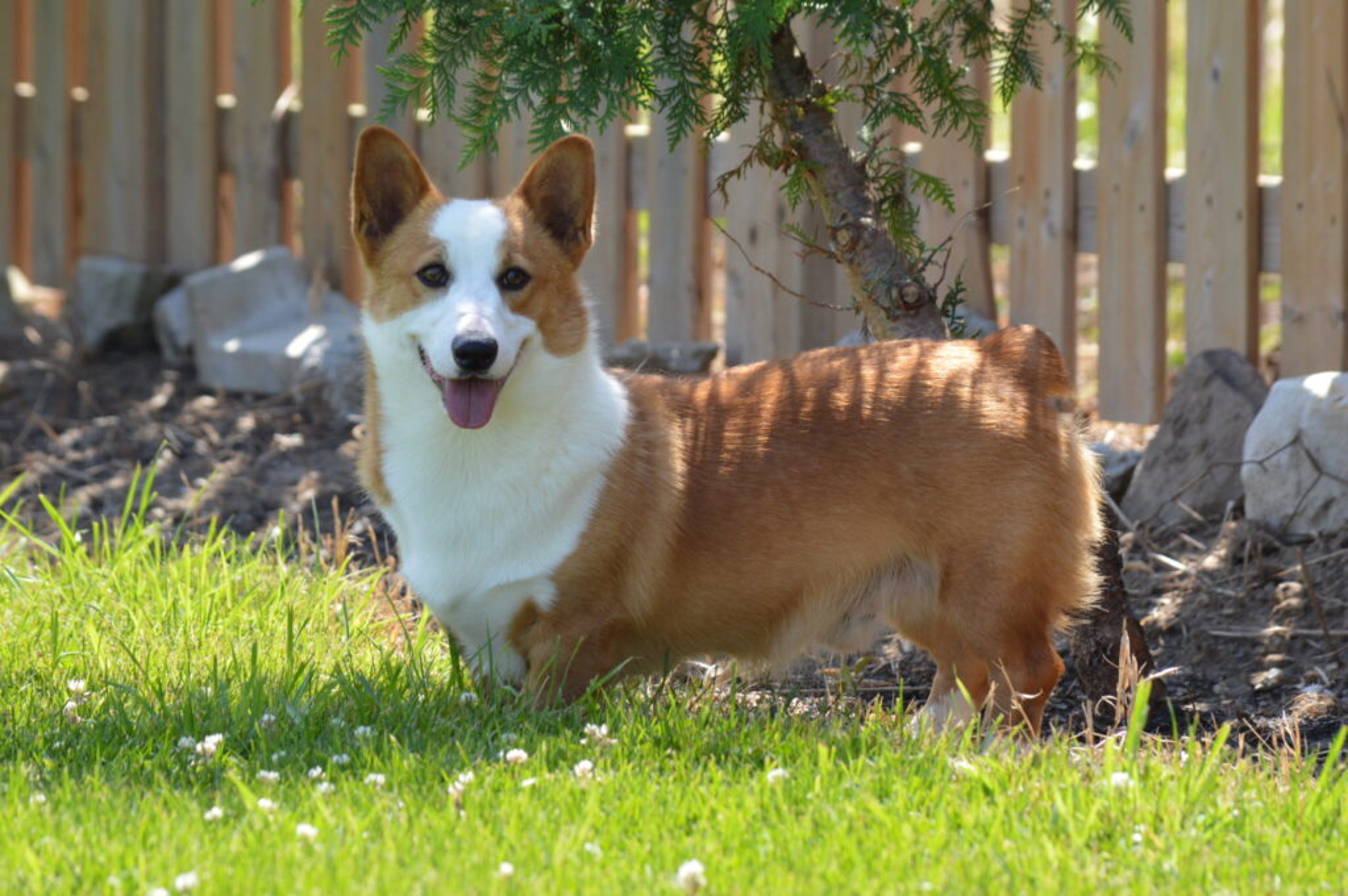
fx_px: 10102
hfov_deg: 7.6
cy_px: 448
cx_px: 674
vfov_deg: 5.1
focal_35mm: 270
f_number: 9
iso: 400
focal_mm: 180
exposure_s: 1/320
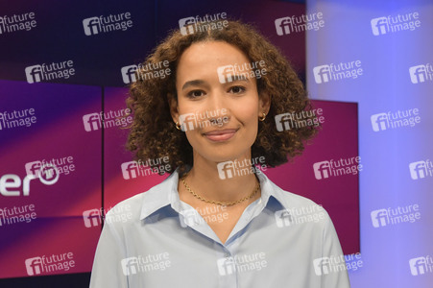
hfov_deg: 44.5
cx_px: 216
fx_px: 529
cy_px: 144
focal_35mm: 44
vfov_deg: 30.5
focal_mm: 44
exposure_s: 1/200
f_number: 6.3
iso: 2500
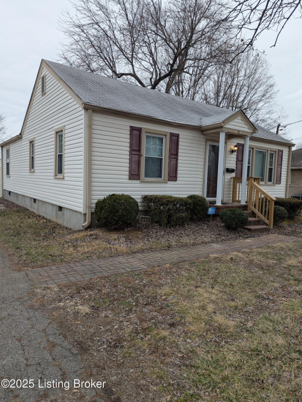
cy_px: 201
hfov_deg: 56.9
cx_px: 151
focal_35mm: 24
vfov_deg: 71.5
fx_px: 278
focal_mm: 6.81
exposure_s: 1/534
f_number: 1.85
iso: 46
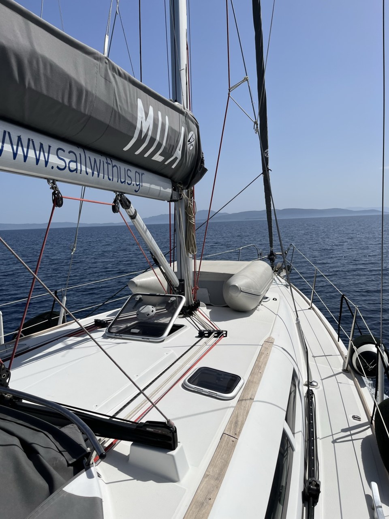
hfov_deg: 53.1
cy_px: 260
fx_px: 390
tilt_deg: -4.2
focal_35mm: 26
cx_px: 194
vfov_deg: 67.3
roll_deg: +1.0
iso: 50
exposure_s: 1/10870
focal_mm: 5.1
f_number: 1.6
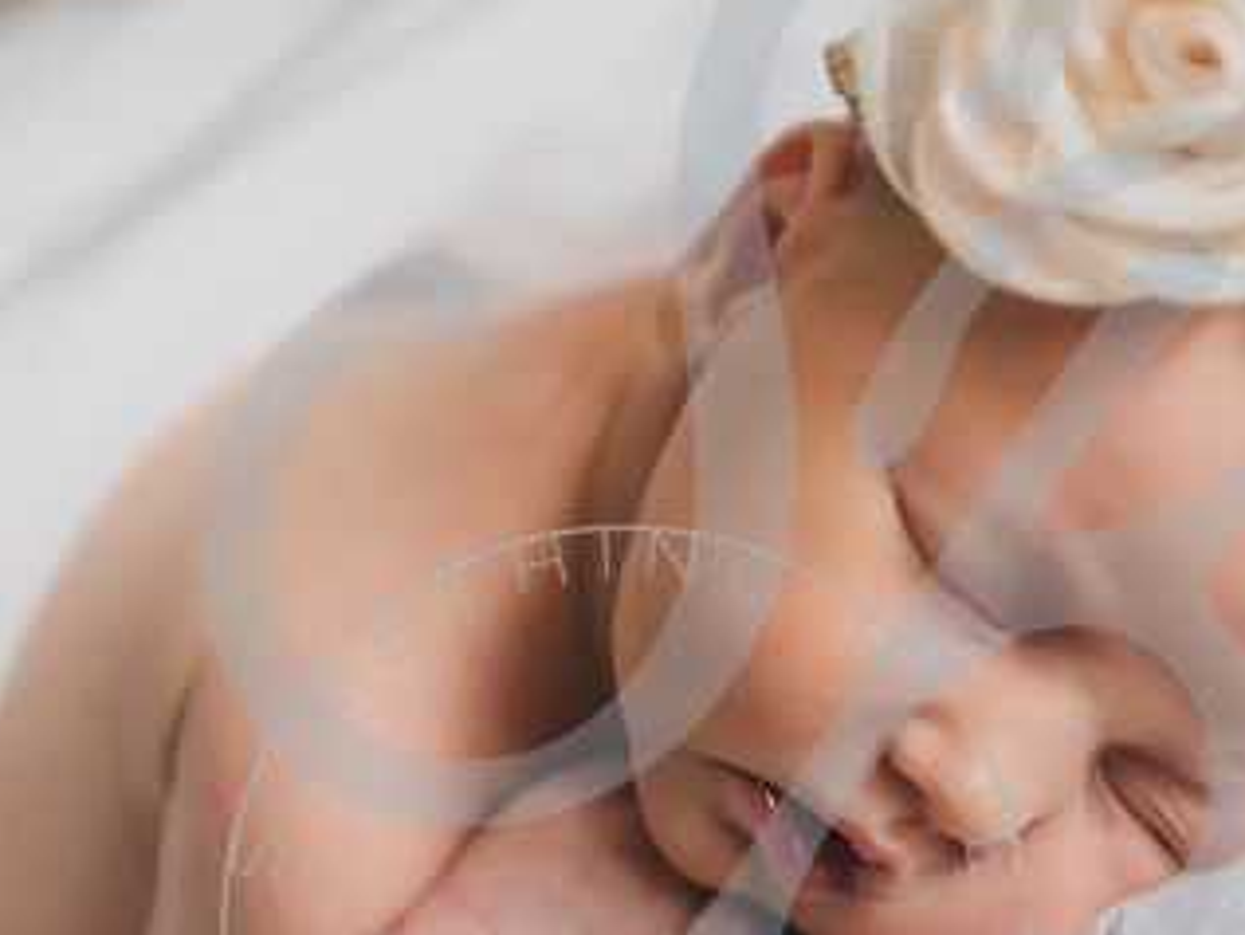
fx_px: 4425
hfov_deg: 16.0
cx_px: 821
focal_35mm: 123
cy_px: 599
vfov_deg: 12.0
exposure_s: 1/125
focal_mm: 70
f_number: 2.8
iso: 1000
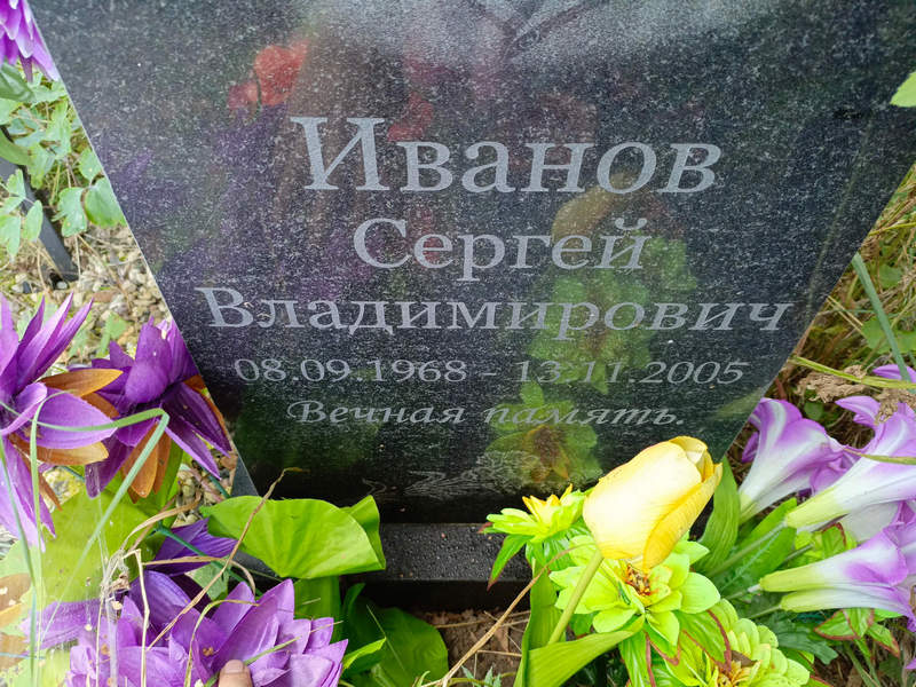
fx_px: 662
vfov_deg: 54.9
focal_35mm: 25
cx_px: 458
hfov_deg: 69.4
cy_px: 344
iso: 262
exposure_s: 1/100
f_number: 1.69
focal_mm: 4.76
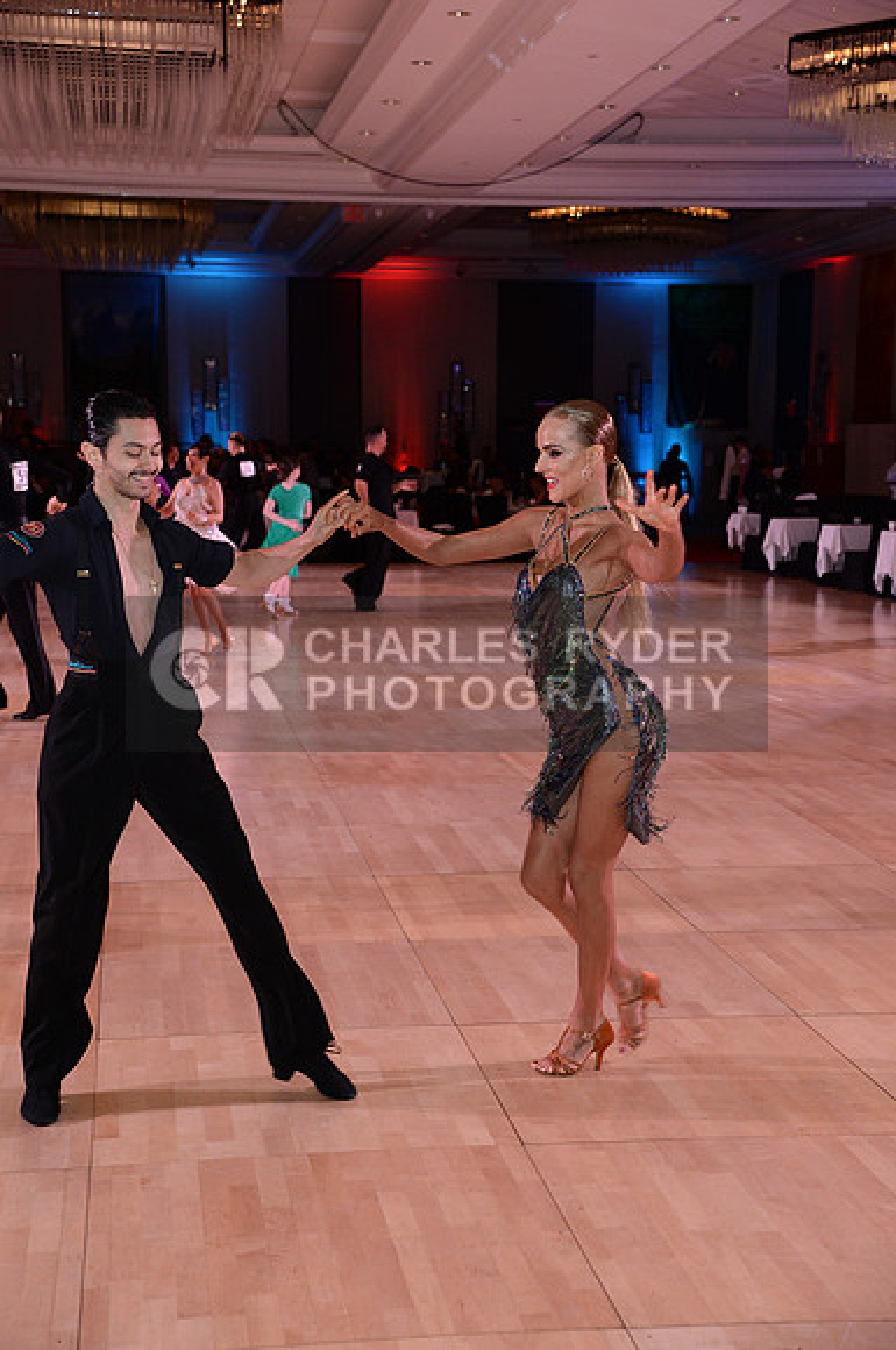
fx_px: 2059
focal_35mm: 55
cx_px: 448
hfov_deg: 24.5
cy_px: 675
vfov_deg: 36.3
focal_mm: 55
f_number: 5
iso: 2000
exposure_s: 1/250
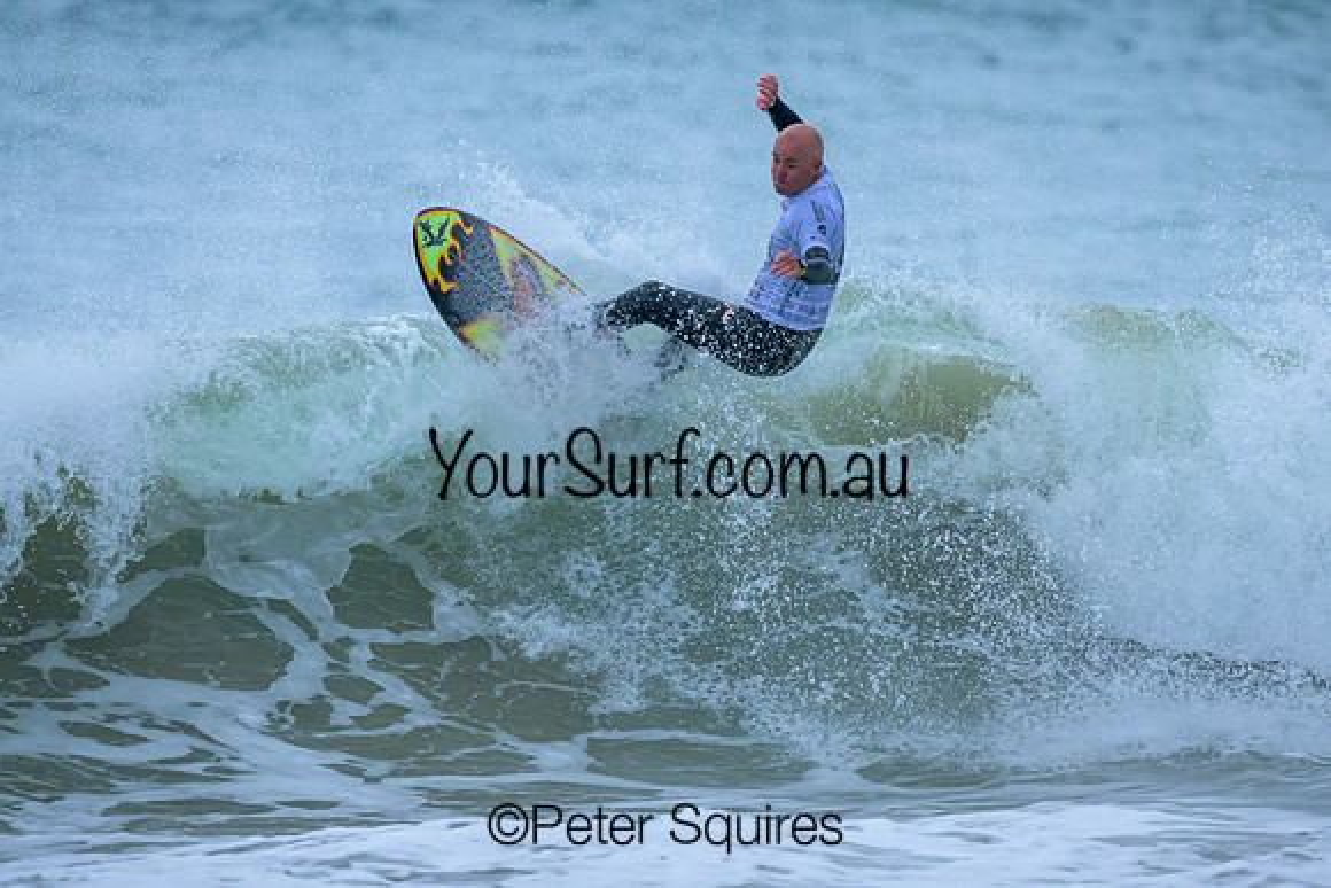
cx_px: 731
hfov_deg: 1.9
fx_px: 40671
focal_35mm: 1100
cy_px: 390
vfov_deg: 1.3
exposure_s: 1/2000
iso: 500
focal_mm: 800
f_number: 6.3
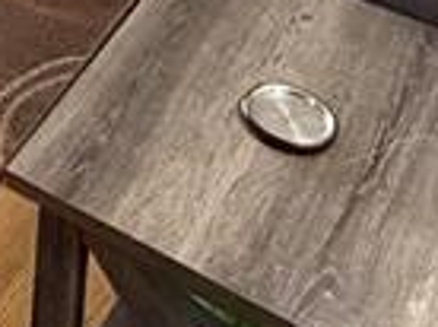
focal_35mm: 104
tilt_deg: -15.8
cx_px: -219
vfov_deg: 11.4
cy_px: -492
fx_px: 1314
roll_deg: +0.1
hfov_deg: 17.1
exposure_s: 1/120
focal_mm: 2.22
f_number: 2.2
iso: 400
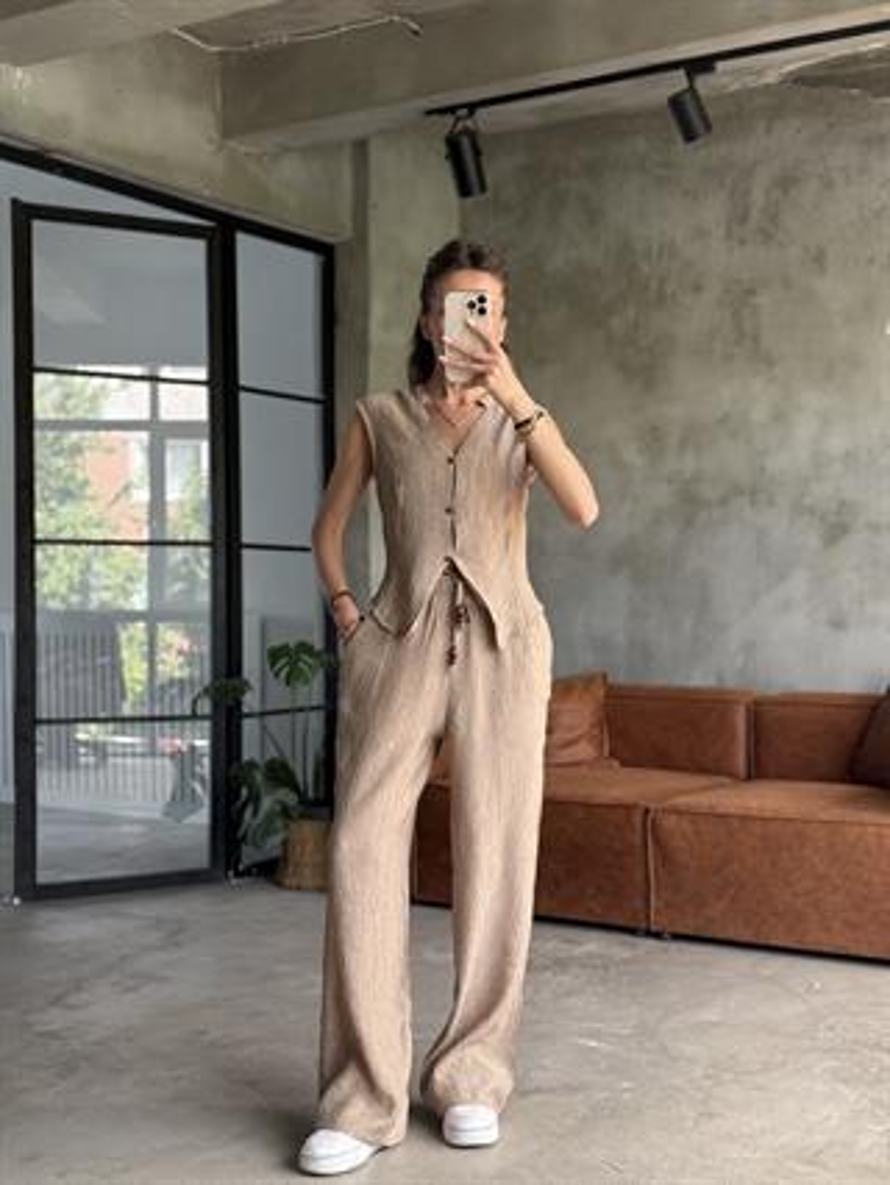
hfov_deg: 30.3
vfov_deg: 39.6
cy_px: 592
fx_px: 1644
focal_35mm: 48
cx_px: 445
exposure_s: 1/71
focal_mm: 6.76
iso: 100
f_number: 1.78
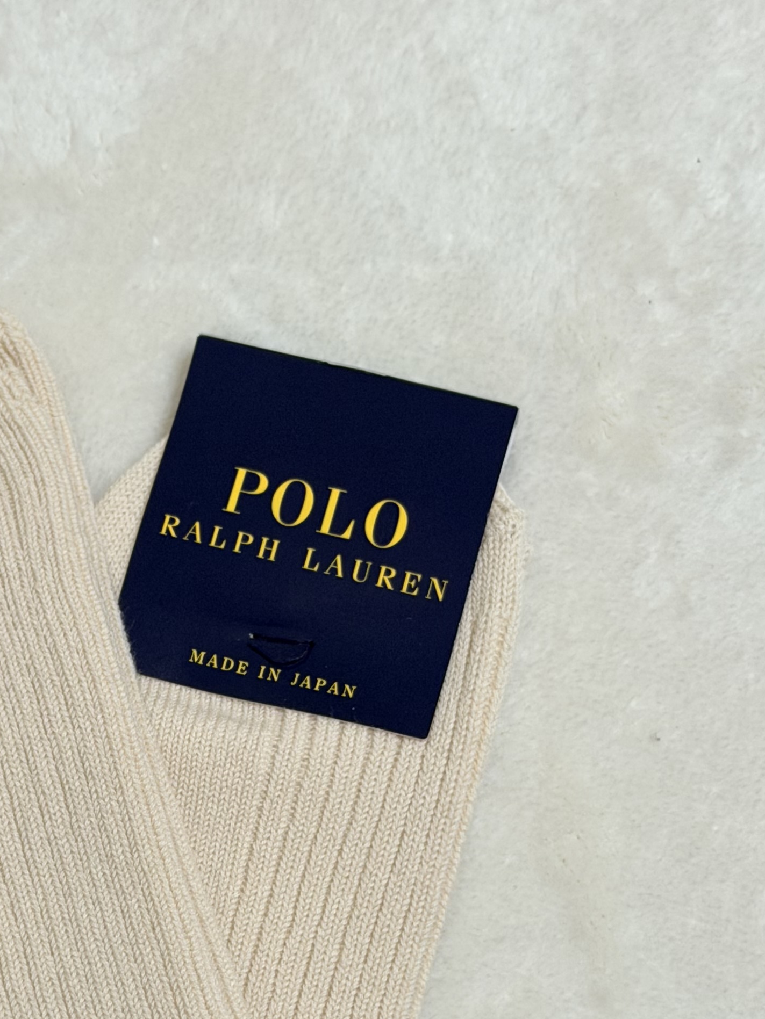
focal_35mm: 102
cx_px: 120
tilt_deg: -74.5
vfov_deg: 19.1
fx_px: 3005
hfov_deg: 14.4
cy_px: 805
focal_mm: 6.76
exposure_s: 1/43
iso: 125
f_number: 1.78
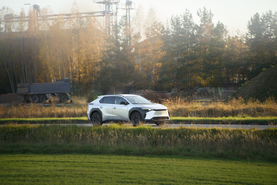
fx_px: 1385
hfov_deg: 11.4
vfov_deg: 7.6
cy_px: 92
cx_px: 138
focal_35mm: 180
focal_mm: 180
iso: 100
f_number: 3.2
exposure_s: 1/250
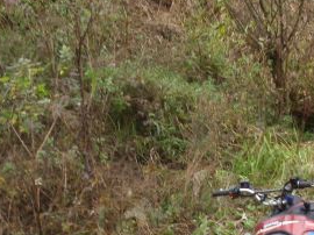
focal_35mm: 83
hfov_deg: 23.4
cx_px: 229
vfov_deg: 17.2
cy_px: 258
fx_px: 752
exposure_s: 1/40
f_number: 3.5
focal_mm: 5
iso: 64
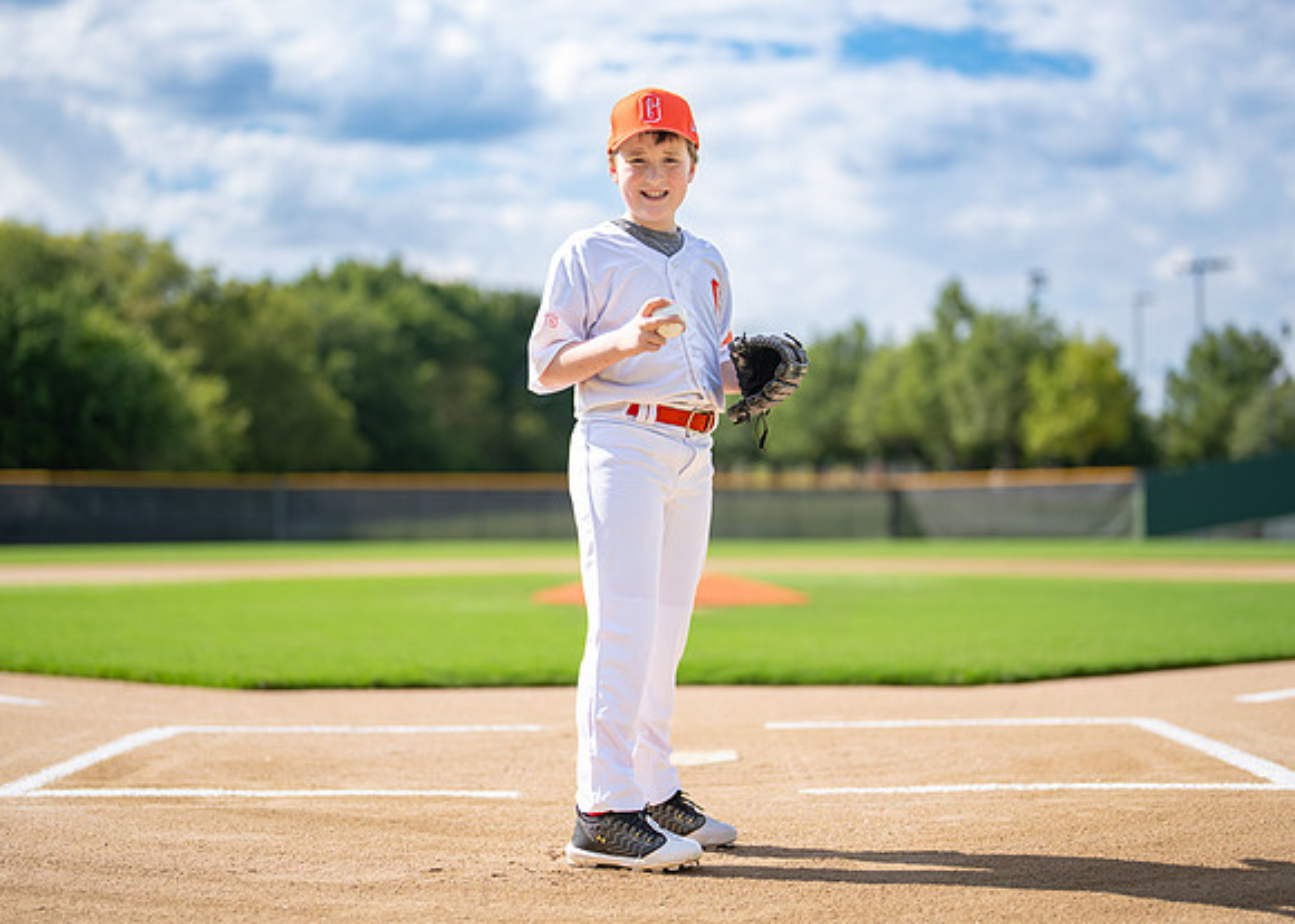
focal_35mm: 62
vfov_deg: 22.9
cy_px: 446
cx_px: 654
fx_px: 2285
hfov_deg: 31.6
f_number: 1.2
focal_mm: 50
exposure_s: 1/6400
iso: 100
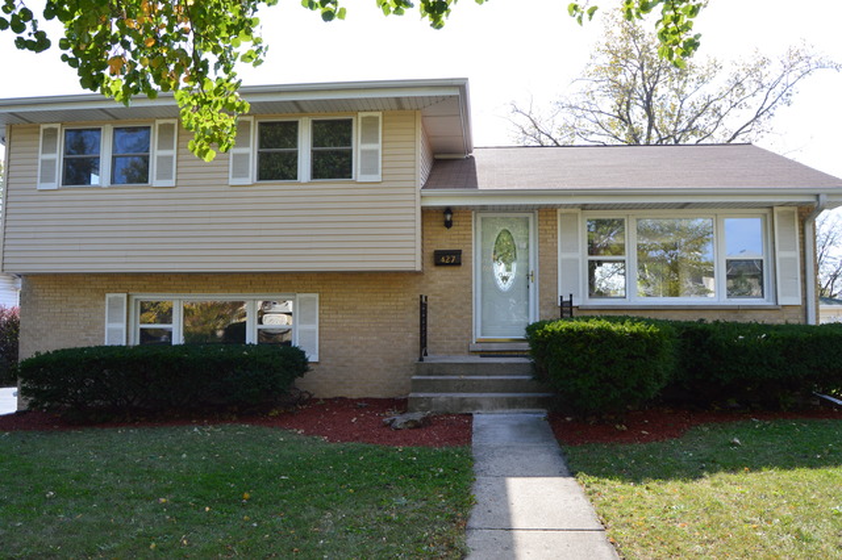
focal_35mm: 28
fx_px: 666
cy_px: 280
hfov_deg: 64.6
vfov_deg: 45.6
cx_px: 421
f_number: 10
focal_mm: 19
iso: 400
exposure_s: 1/200
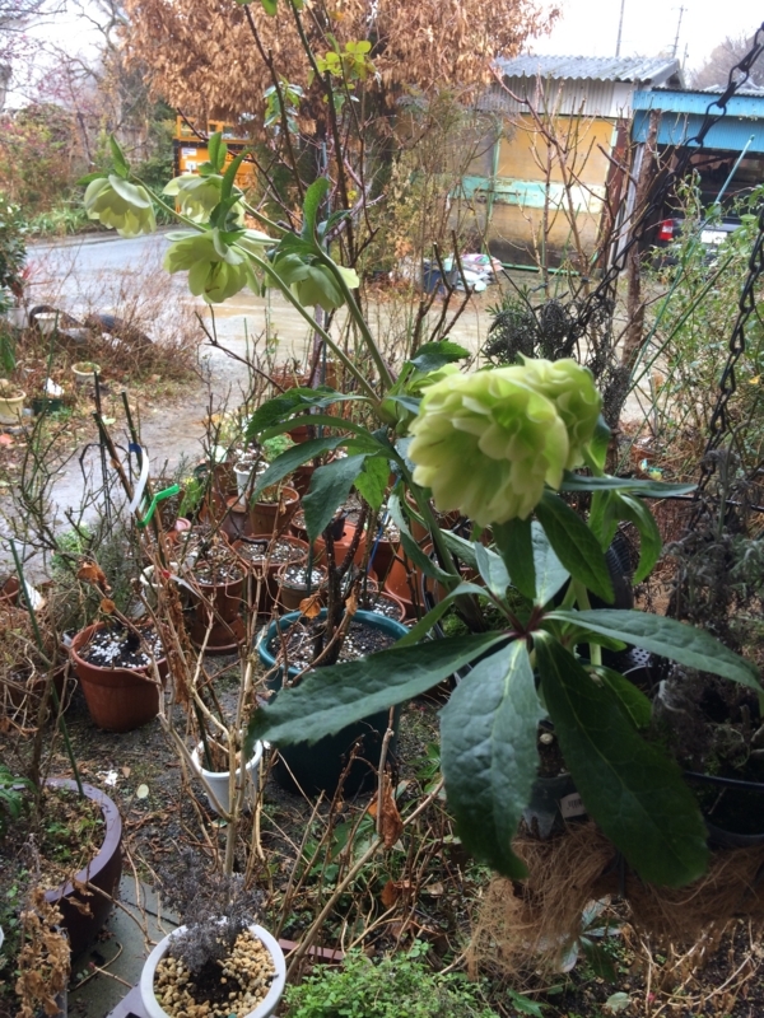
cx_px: 382
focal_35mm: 29
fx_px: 853
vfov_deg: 61.7
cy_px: 509
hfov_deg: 48.2
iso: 32
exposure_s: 1/129
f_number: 2.2
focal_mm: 4.15
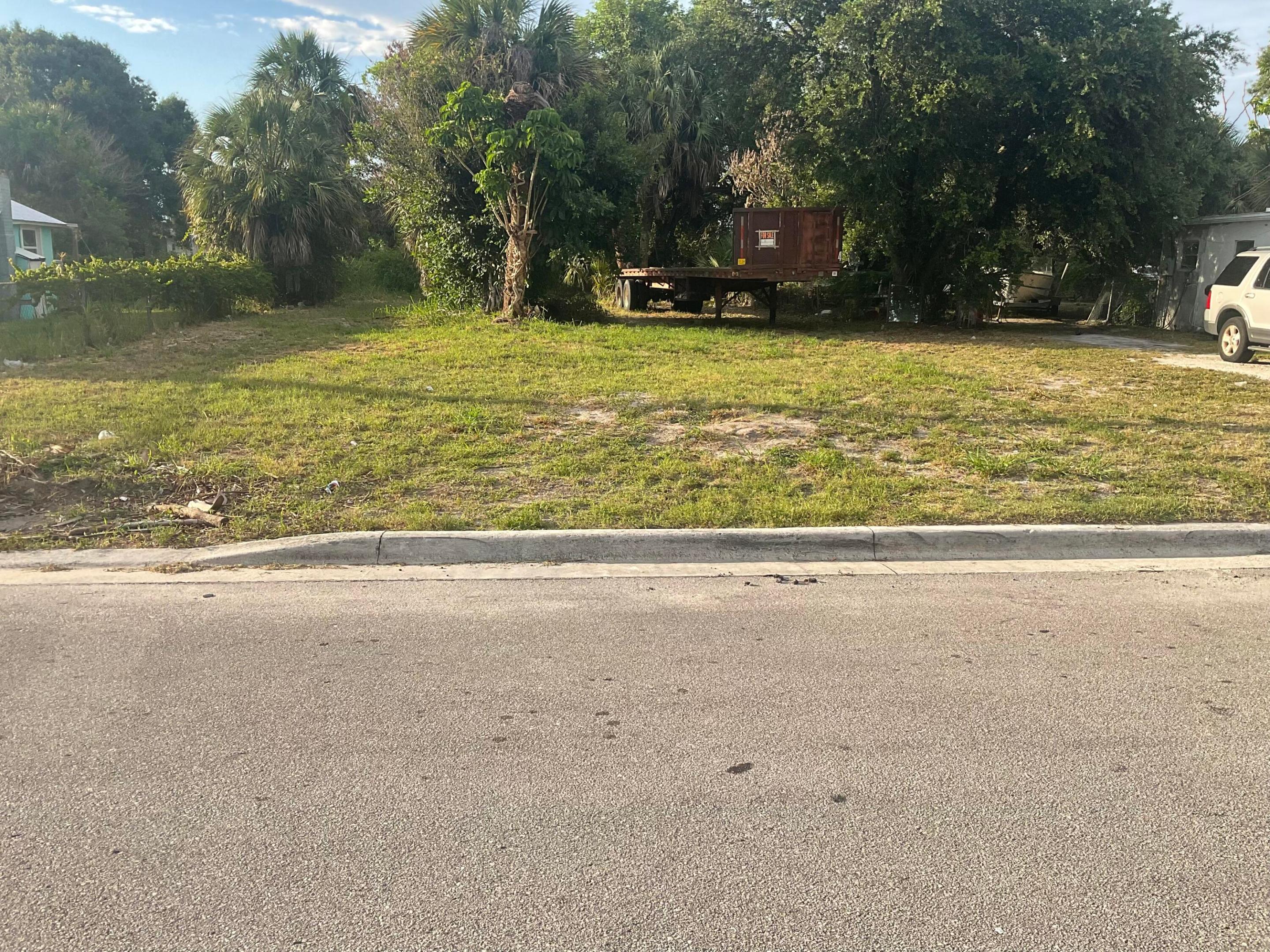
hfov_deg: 61.7
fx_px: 1064
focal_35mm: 29
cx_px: 635
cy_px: 476
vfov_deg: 48.2
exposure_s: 1/580
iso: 16
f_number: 1.8
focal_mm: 3
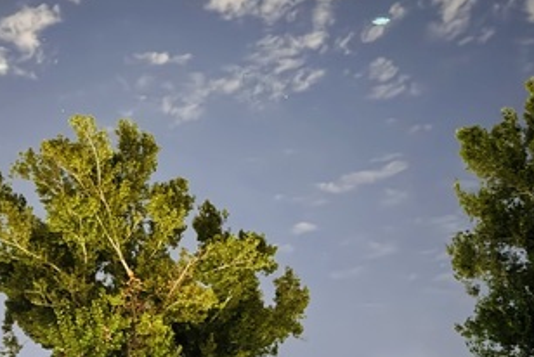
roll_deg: +2.2
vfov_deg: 25.0
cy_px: 232
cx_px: 205
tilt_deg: +21.6
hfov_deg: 36.7
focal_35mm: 54
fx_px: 802
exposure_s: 1/2
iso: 1600
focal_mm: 6.76
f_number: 1.78
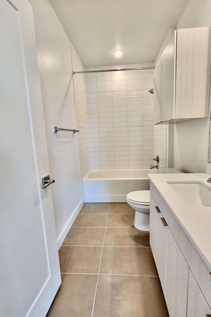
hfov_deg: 81.2
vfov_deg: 104.2
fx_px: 123
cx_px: 110
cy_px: 154
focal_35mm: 14
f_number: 2.2
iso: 200
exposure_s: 1/60
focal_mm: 2.2
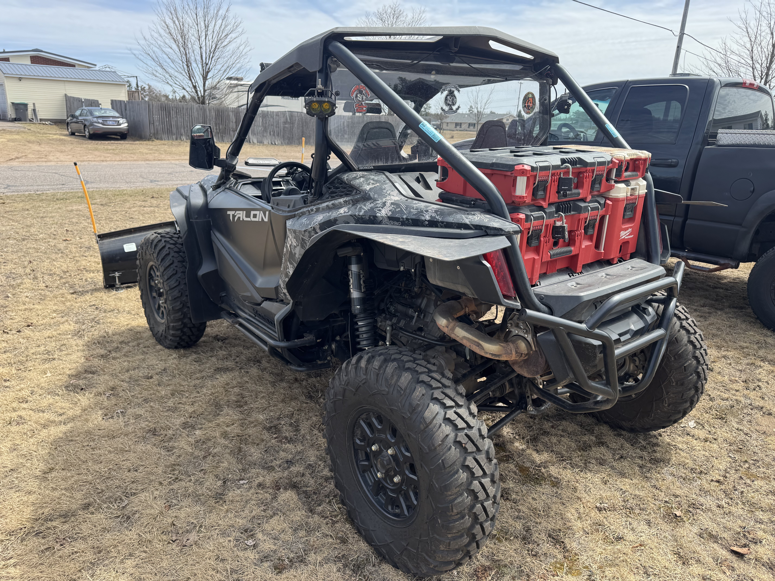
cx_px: 388
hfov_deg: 71.6
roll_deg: -2.6
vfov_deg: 56.8
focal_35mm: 24
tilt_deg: -17.6
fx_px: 537
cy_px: 290
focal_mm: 6.76
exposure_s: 1/1637
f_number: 1.78
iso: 80
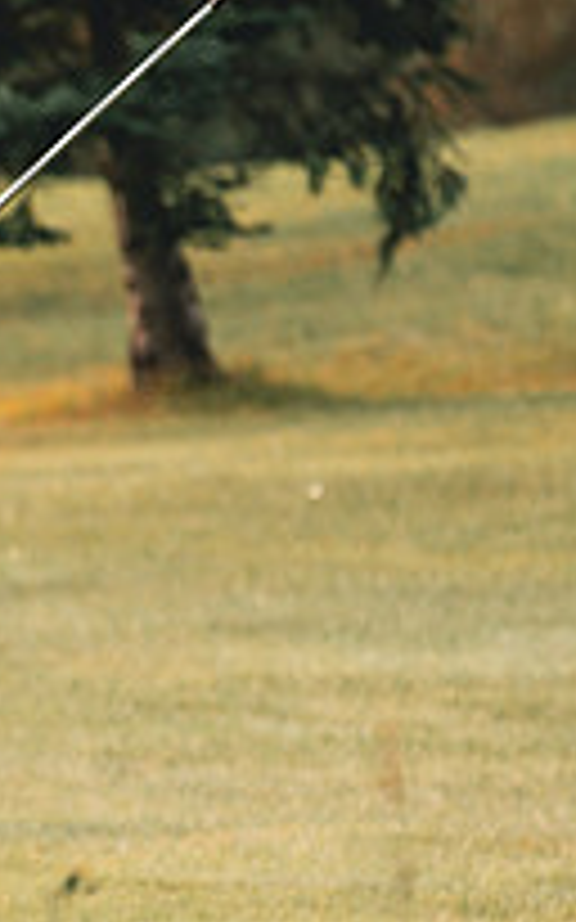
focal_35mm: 1106
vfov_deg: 1.9
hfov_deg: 1.2
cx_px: -423
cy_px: 506
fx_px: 27798
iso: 400
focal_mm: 384
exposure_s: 1/500
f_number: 6.3
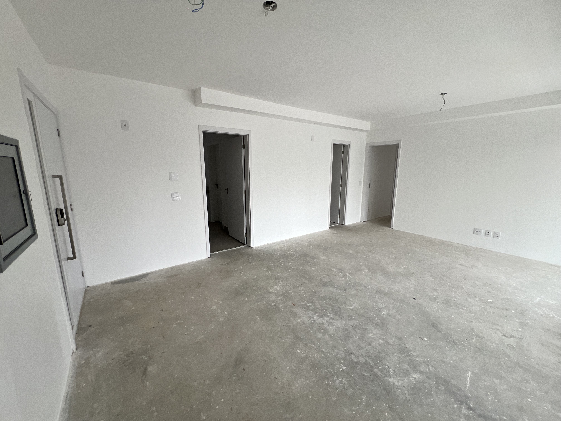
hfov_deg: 106.2
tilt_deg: -11.5
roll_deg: +0.7
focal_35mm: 13
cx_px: 280
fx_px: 211
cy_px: 210
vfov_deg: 89.9
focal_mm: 1.57
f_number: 1.8
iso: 32
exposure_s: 1/210
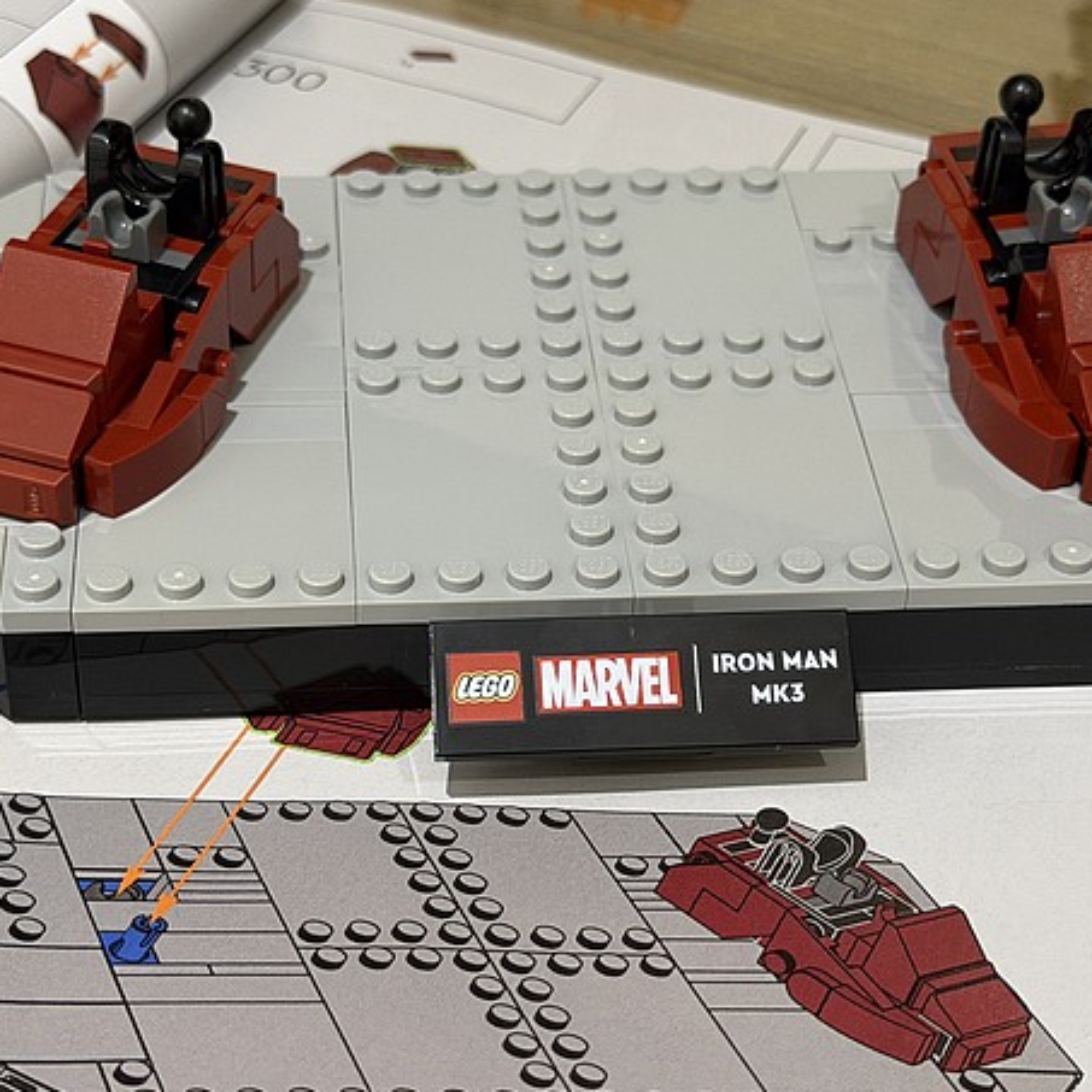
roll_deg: -1.3
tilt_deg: -37.0
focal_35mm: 73
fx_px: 2605
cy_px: 573
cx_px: 557
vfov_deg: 23.7
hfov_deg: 23.7
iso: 200
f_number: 1.78
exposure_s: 1/40
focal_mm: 6.76
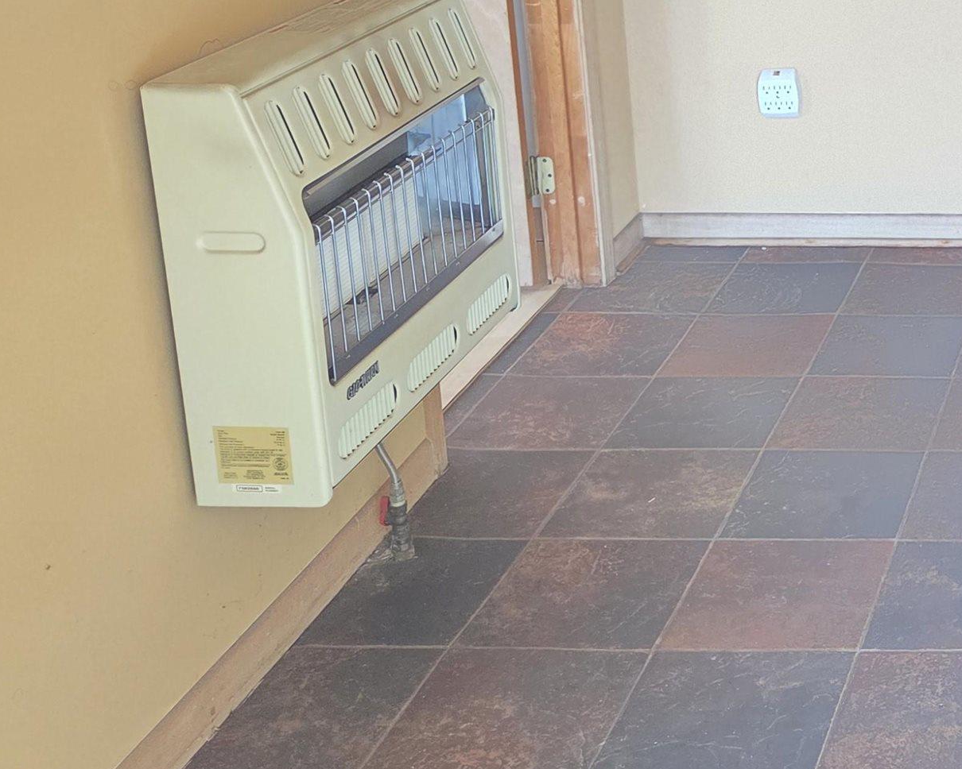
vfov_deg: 25.8
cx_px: 1147
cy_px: 63
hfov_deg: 28.7
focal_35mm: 57
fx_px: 1623
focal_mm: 5.4
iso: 800
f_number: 1.8
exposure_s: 1/120
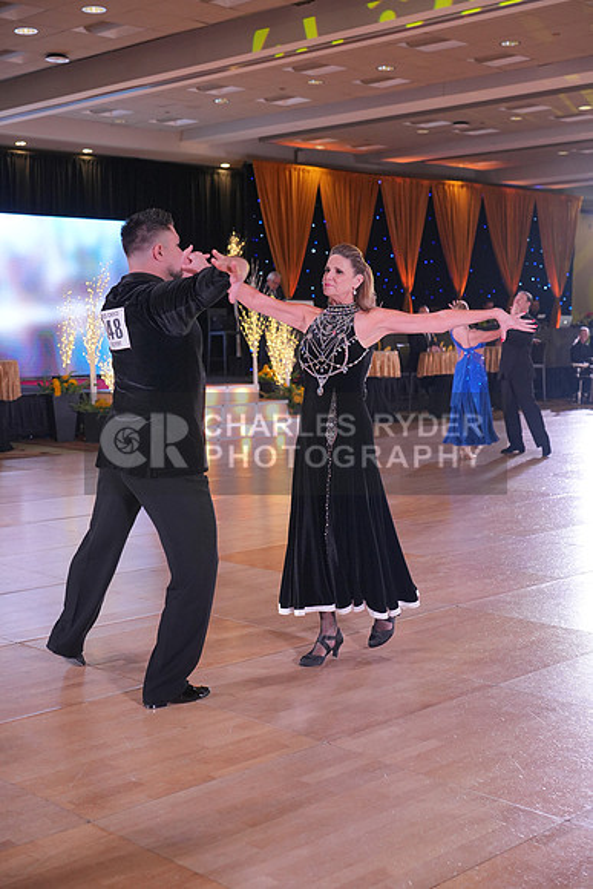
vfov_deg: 39.6
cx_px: 296
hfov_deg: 27.0
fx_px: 1235
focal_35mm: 50
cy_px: 444
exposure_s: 1/400
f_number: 4
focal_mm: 50
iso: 2000
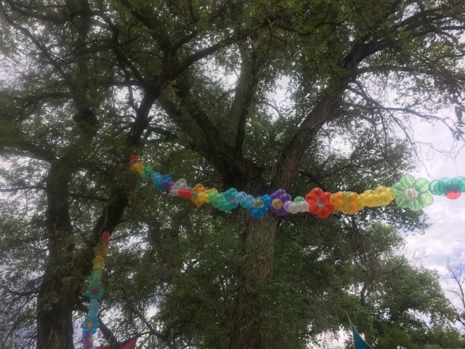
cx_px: 232
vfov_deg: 48.2
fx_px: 390
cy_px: 174
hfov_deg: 61.7
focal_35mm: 29
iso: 25
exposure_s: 1/549
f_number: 2.2
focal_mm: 4.15
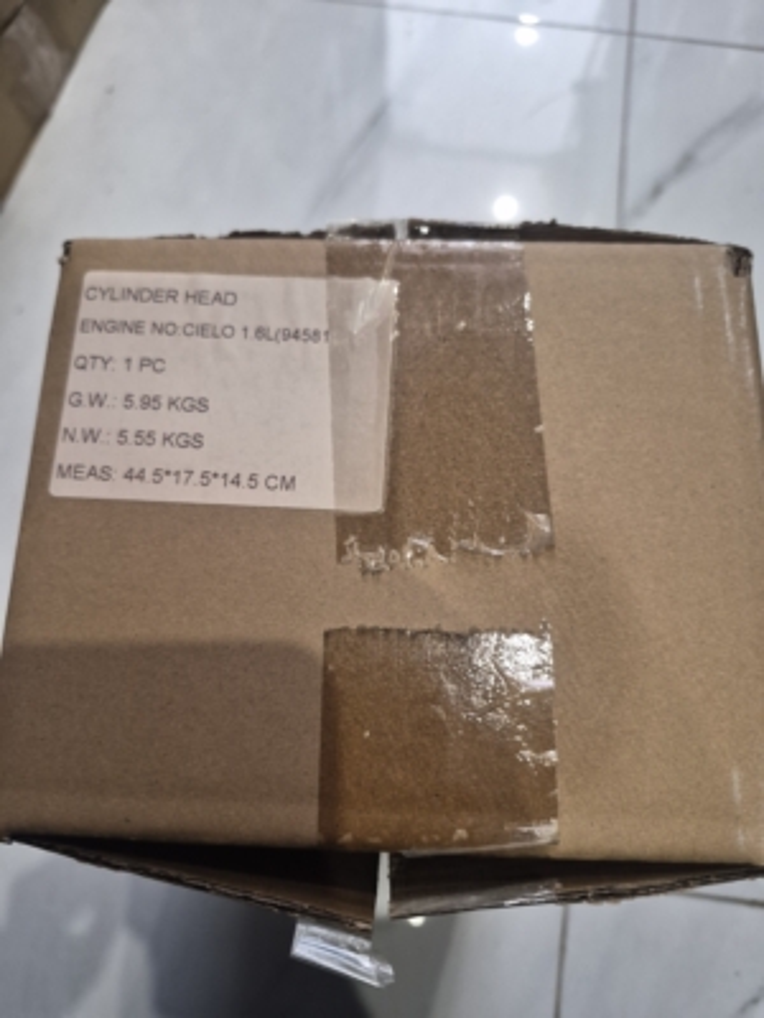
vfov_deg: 73.9
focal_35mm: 23
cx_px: 382
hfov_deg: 58.9
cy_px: 509
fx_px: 677
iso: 500
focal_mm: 5.4
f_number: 1.8
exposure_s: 1/100
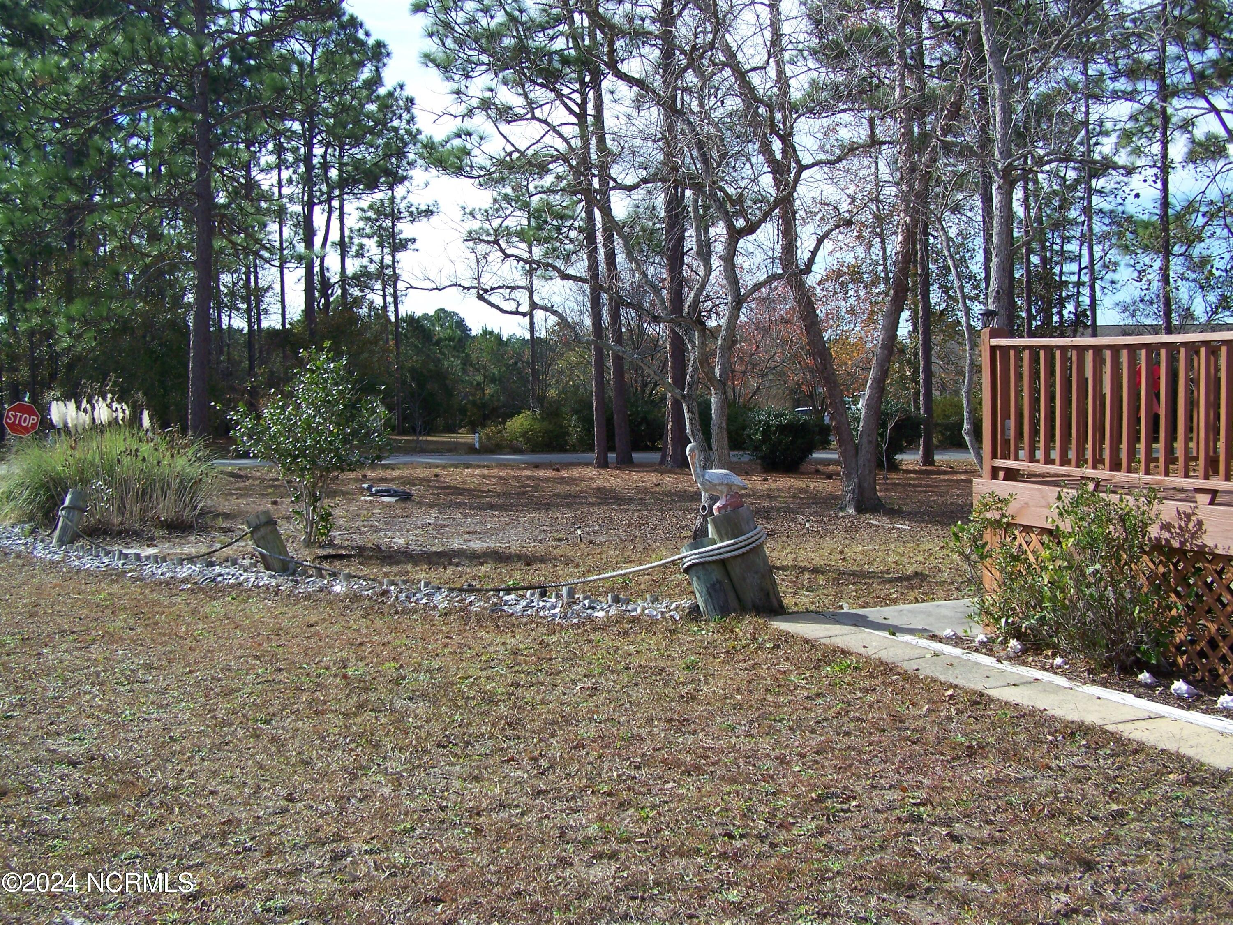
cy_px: 462
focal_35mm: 38
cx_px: 616
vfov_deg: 37.7
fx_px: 1354
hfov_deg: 49.0
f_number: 4
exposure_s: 1/320
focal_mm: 6.3
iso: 64
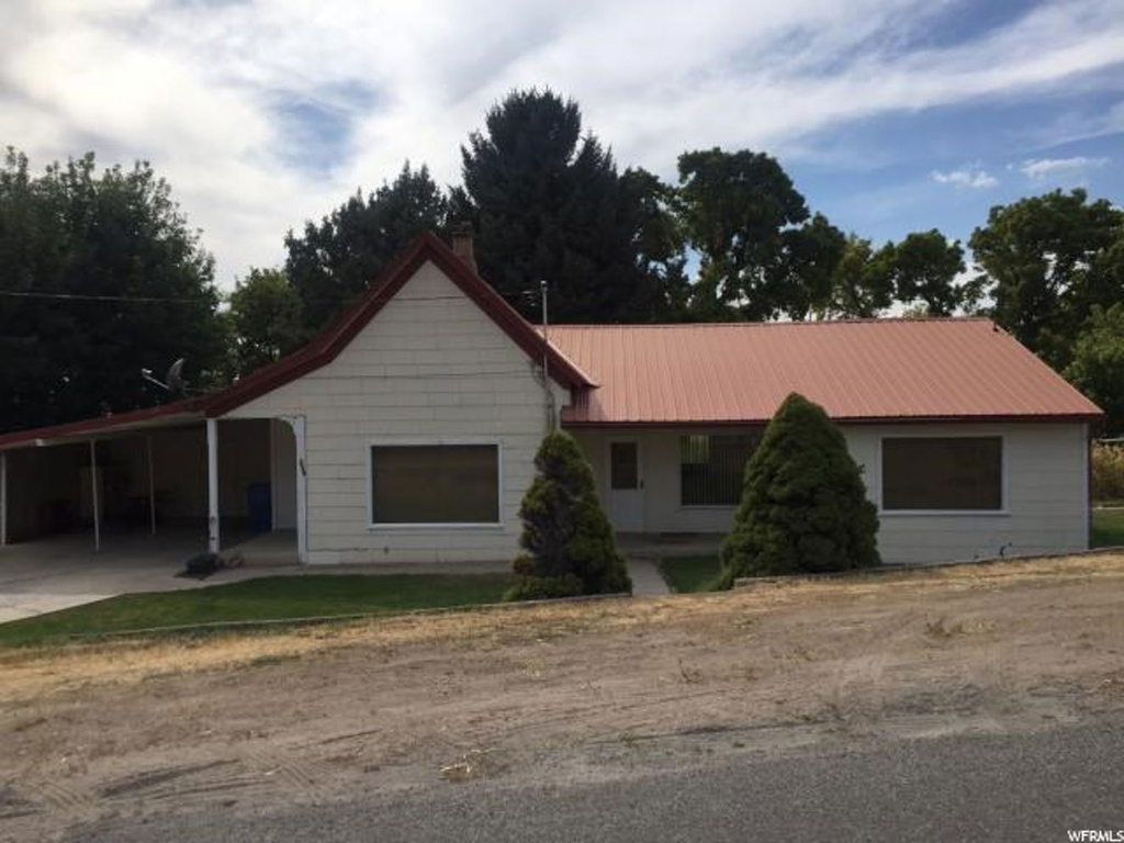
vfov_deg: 48.2
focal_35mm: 29
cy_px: 422
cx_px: 562
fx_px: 942
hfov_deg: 61.7
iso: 32
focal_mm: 4.15
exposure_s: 1/2639
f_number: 2.2
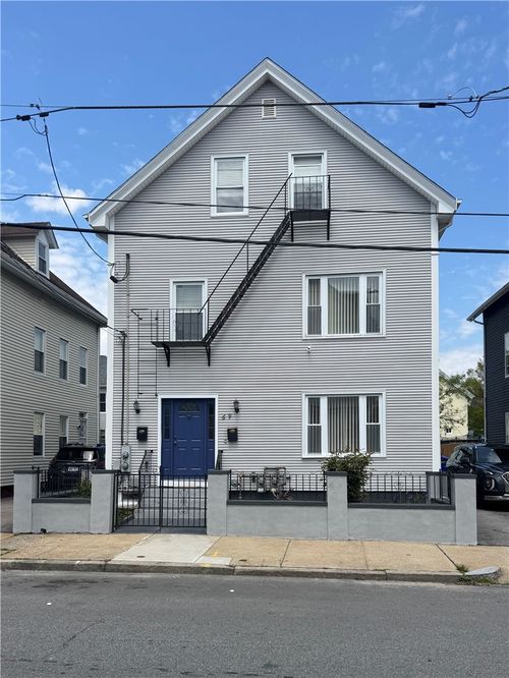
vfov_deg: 71.6
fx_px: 470
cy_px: 339
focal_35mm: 24
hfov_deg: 56.8
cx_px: 254
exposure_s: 1/4608
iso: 80
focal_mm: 6.76
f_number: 1.78
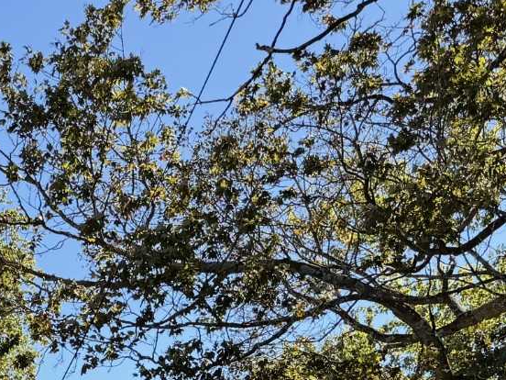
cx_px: -187
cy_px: 631
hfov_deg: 19.9
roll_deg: +0.1
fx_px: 1301
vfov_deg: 14.9
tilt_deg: +1.6
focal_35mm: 89
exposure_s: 1/2299
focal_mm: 6.76
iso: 80
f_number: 1.78
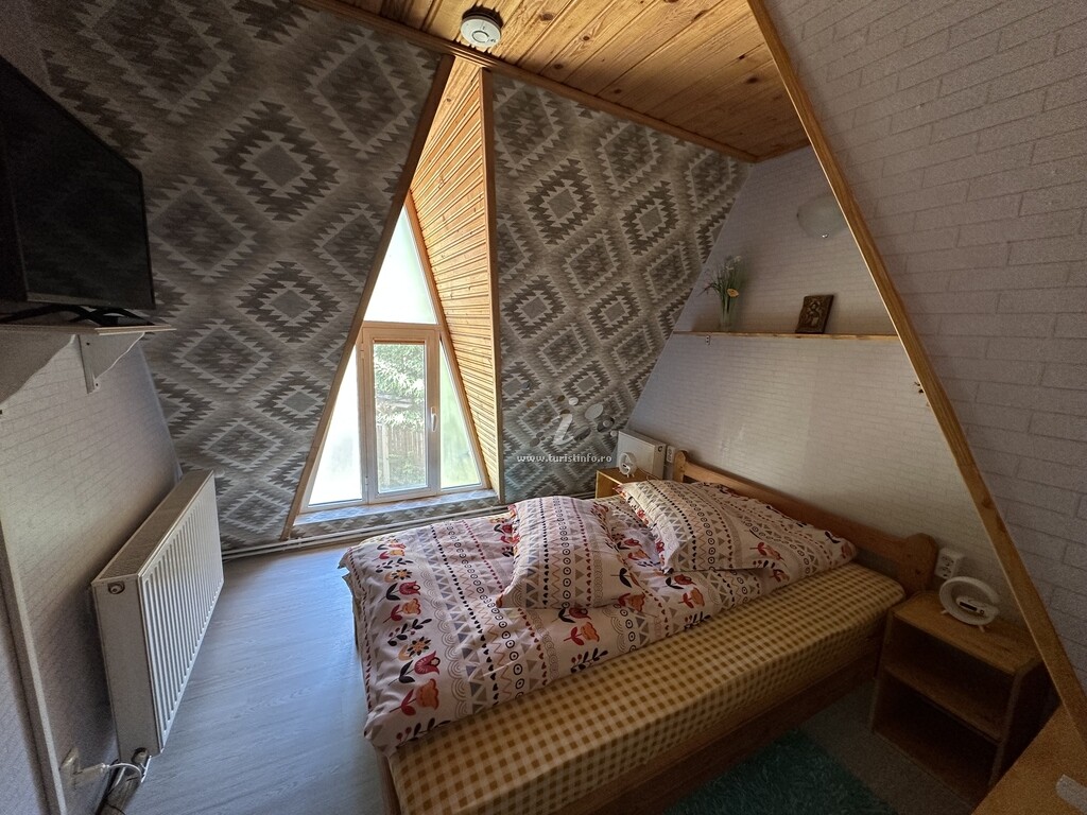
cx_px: 544
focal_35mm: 14
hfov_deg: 102.1
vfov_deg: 85.7
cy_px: 408
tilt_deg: -9.3
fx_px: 440
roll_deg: -2.9
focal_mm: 2.22
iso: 200
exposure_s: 1/99
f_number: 2.2
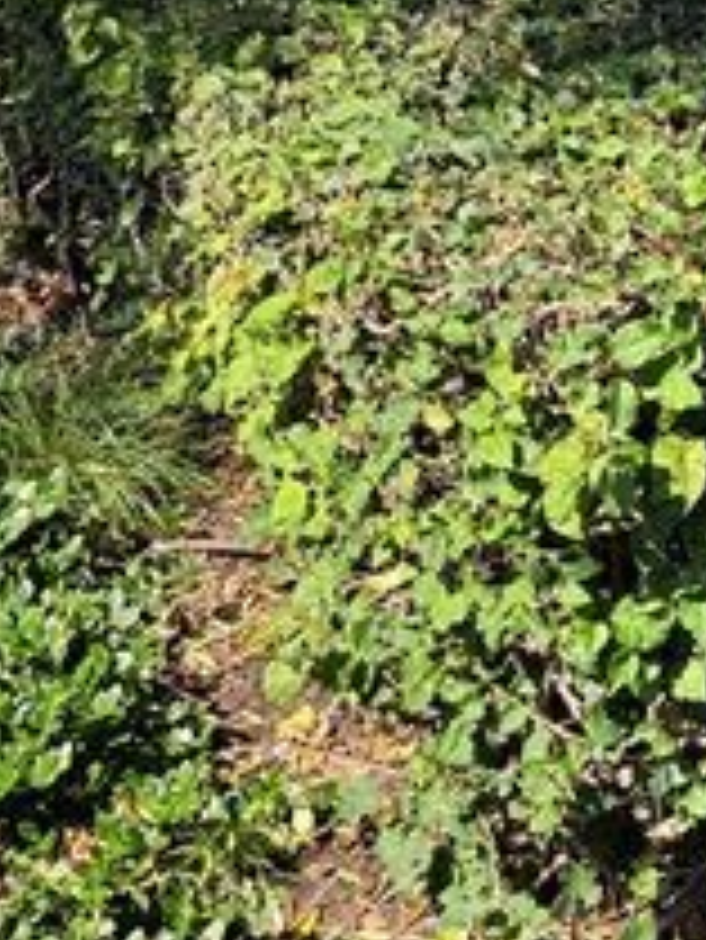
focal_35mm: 83
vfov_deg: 19.9
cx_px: 890
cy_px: -533
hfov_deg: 16.9
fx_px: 2255
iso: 50
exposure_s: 1/693
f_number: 1.6
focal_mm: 5.96
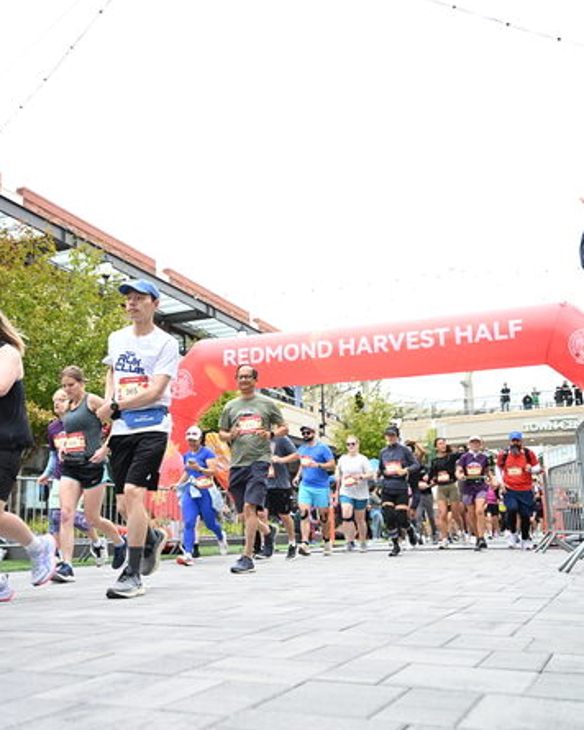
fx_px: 778
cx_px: 285
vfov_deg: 50.2
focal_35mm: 36
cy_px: 389
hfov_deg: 41.2
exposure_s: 1/640
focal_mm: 31
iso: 2000
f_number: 4
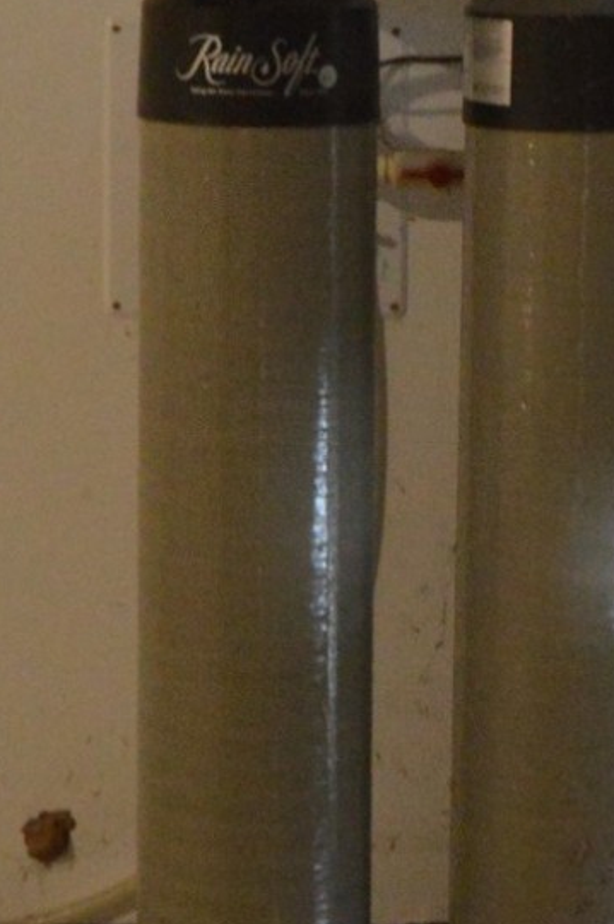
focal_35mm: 120
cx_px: 703
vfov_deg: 16.8
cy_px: 72
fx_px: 3076
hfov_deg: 11.2
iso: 3200
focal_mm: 20
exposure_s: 1/25
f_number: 3.5
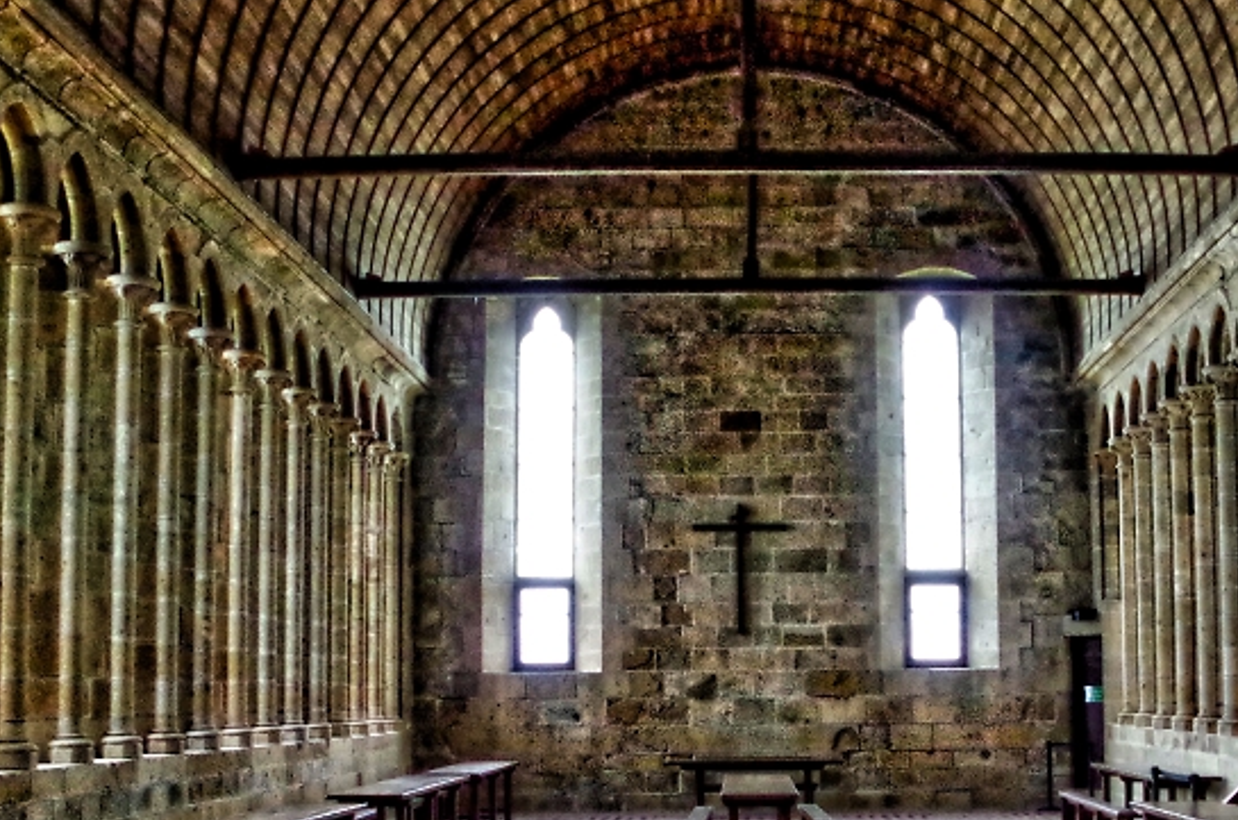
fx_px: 1888
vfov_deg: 24.4
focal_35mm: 55
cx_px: 761
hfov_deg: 36.1
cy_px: 518
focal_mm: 20
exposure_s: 1/50
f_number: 5.6
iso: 3200
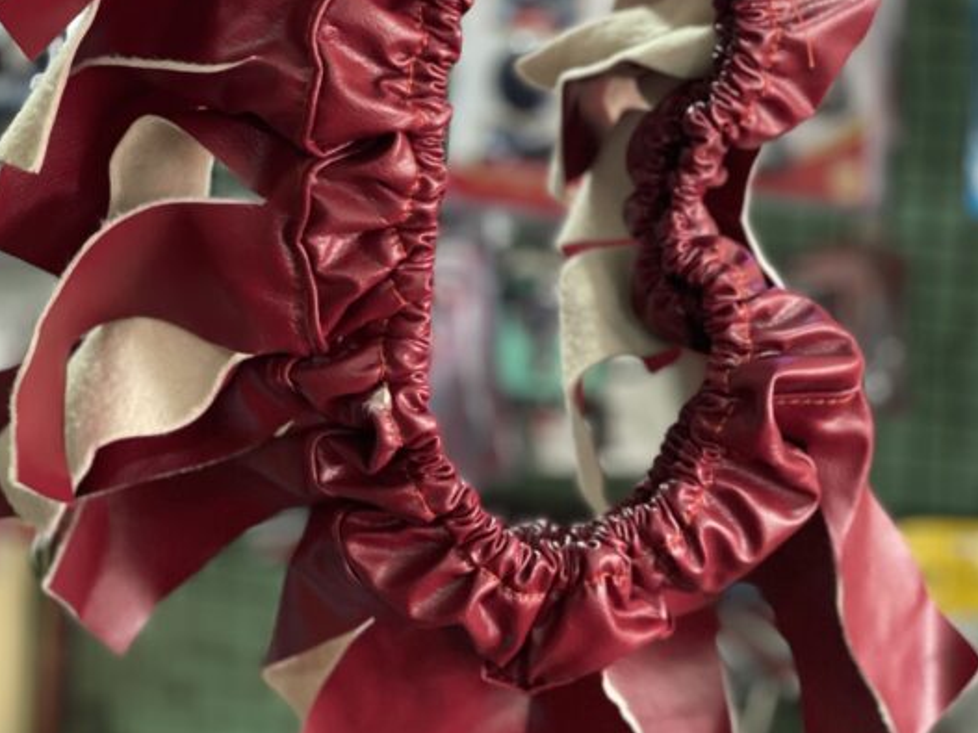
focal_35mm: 79
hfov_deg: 24.7
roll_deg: +0.7
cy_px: 186
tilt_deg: -8.5
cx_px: 458
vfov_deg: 18.5
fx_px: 2231
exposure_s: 1/33
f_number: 2
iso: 160
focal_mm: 6
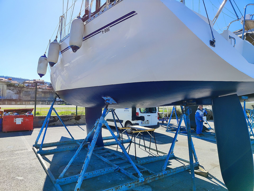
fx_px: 169
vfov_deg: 58.9
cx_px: 127
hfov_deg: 73.9
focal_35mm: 23
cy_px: 96
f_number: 1.88
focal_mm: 5.59
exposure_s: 1/742
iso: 50
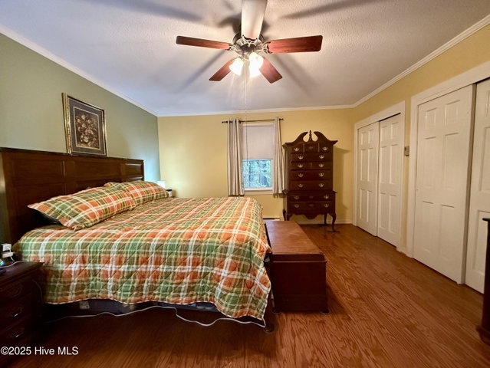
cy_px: 184
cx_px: 245
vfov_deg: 85.7
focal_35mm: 14
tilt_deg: -3.4
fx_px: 198
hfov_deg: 102.0
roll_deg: +1.3
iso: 1000
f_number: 2.2
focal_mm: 2.22
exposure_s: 1/60
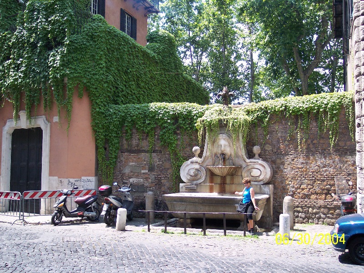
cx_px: 182
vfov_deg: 37.7
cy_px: 136
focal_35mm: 38
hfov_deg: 49.0
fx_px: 400
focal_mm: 8
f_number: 2.8
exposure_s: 1/500
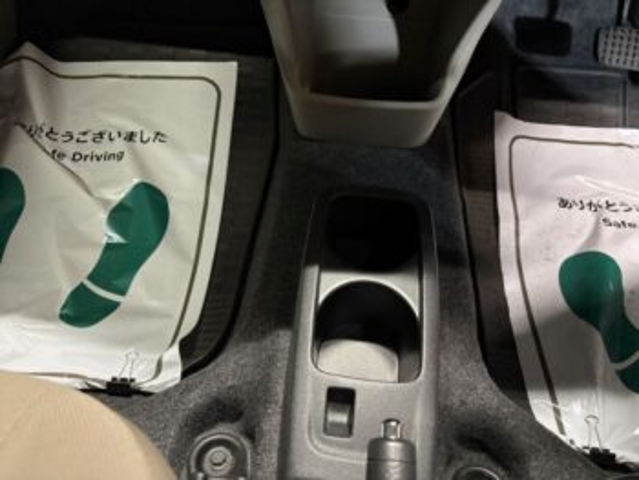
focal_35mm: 26
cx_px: 320
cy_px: 240
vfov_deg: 53.1
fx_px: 480
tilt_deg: -56.8
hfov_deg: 67.3
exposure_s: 1/25
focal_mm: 5.96
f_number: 1.6
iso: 640
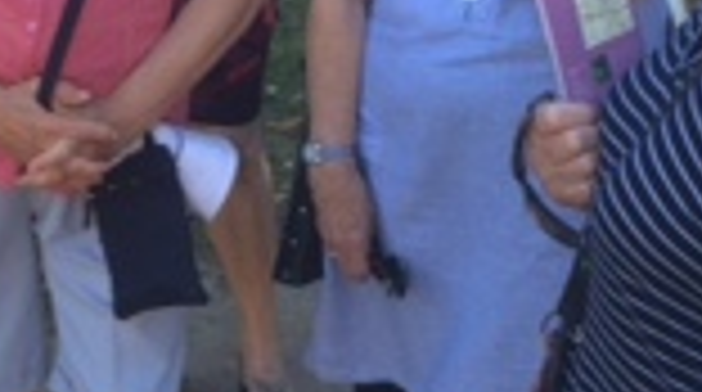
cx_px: 207
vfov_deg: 9.3
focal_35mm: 130
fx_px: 2415
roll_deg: -2.4
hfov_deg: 16.5
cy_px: 239
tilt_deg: -20.9
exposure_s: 1/113
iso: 32
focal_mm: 4.15
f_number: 2.2
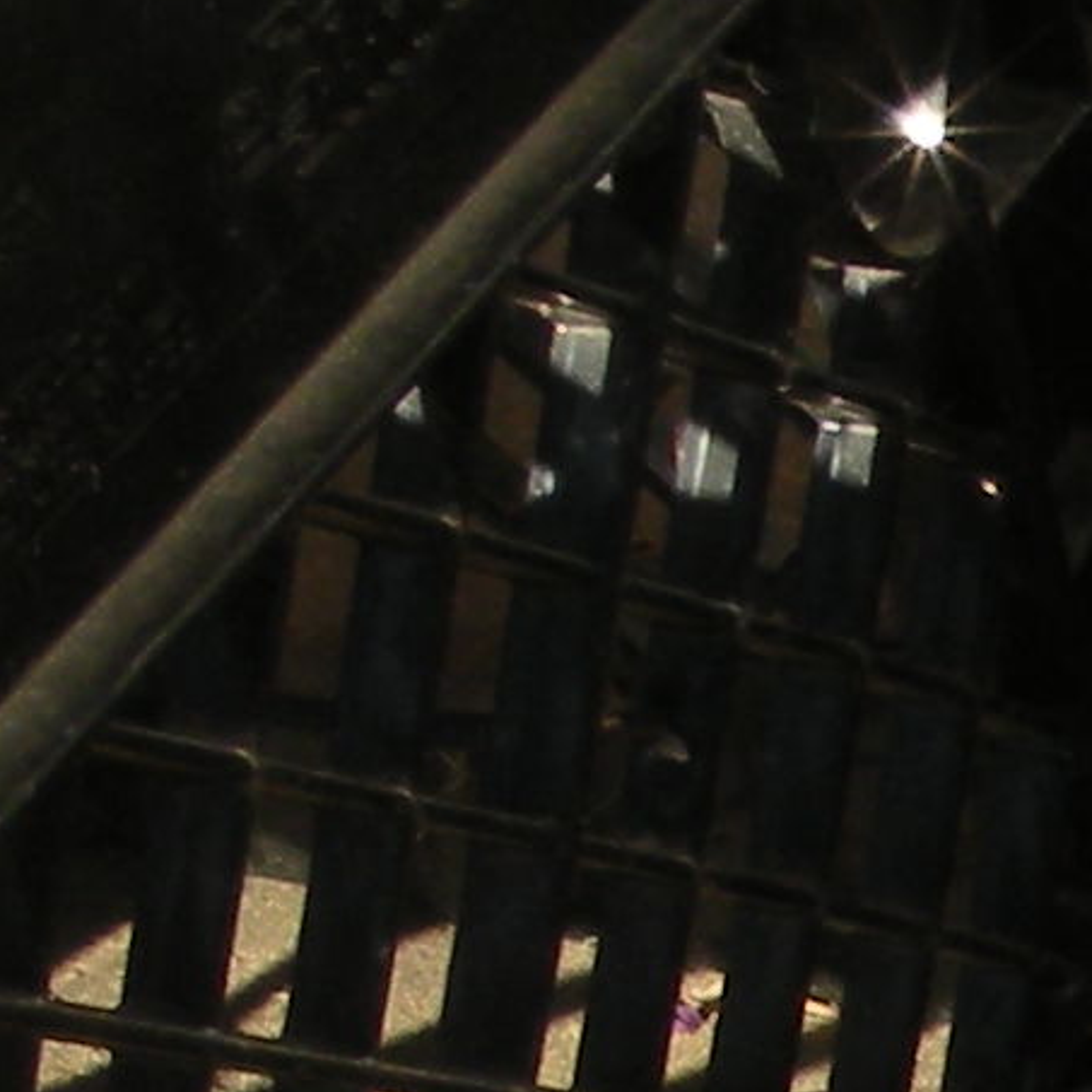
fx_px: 6853
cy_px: 2372
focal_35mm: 192
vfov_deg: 8.5
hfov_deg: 8.3
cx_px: 2770
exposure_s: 1/221
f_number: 5.6
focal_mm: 4.7
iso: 64
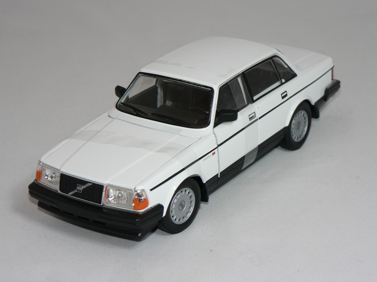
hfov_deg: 19.8
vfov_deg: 14.9
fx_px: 1078
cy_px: 141
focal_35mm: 99
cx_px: 188
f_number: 3.2
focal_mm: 16.5
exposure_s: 1/60
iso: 80
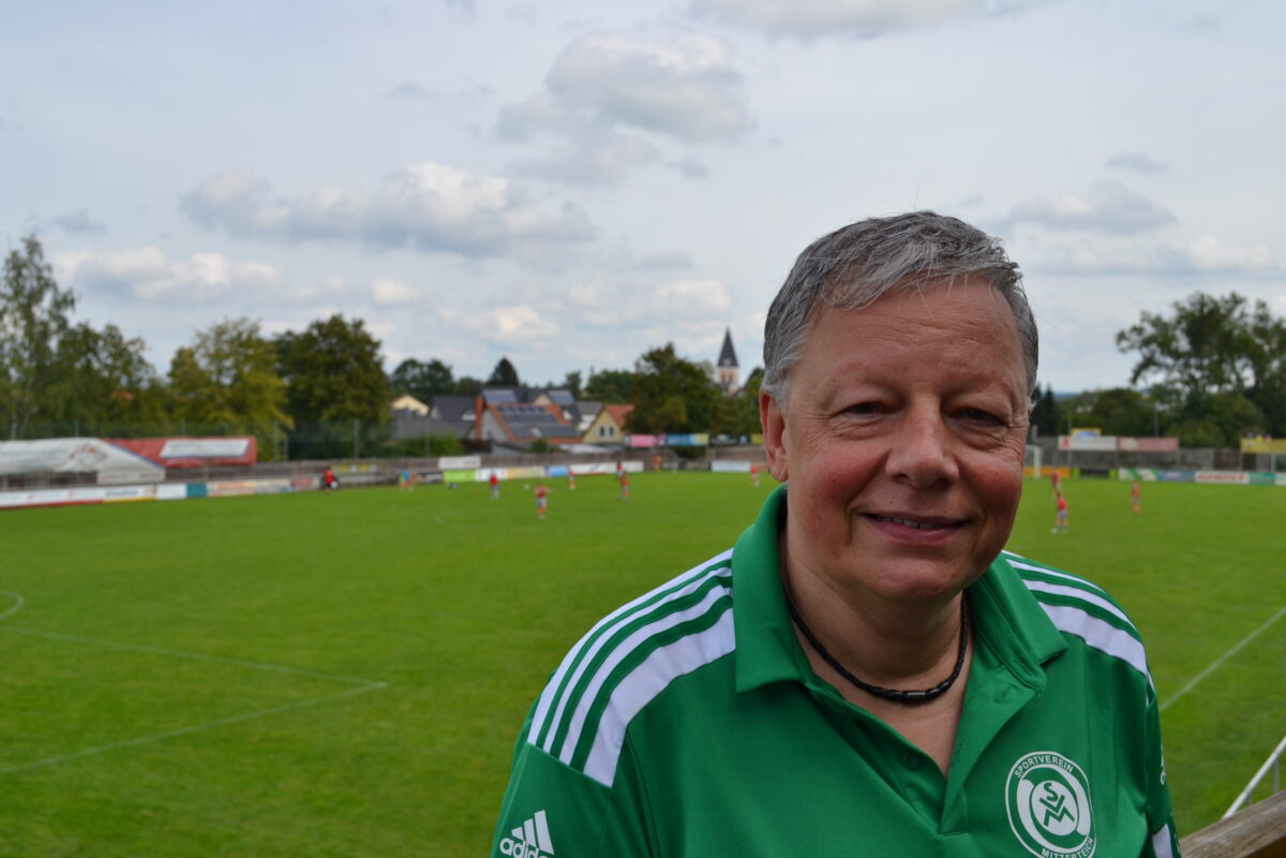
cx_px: 643
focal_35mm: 39
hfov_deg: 49.6
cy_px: 429
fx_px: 1393
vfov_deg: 34.2
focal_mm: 26
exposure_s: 1/250
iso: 100
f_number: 8
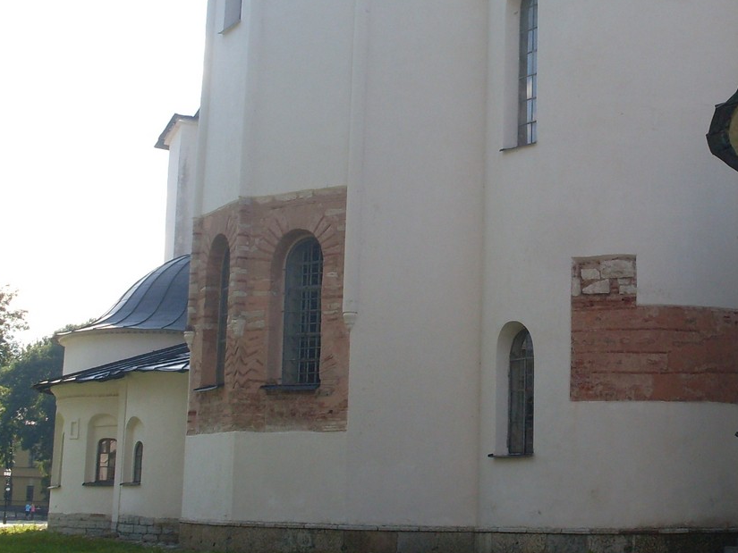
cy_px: 240
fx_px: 1407
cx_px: 579
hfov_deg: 28.8
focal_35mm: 66
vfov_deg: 22.2
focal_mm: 6.3
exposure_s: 1/90
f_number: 8.4
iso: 80
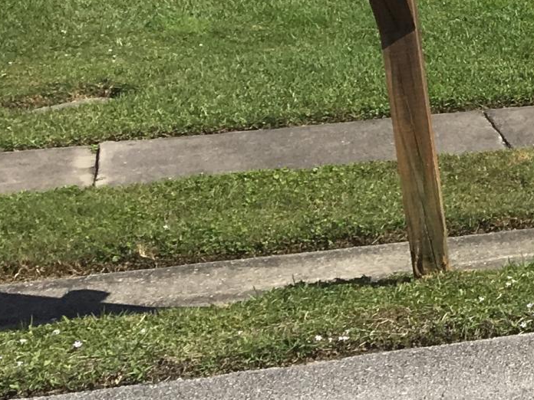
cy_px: -183
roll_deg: -2.1
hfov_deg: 13.3
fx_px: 1928
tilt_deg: +0.0
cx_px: 1106
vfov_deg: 11.4
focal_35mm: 125
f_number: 2.2
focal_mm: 4.15
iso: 25
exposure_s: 1/1876
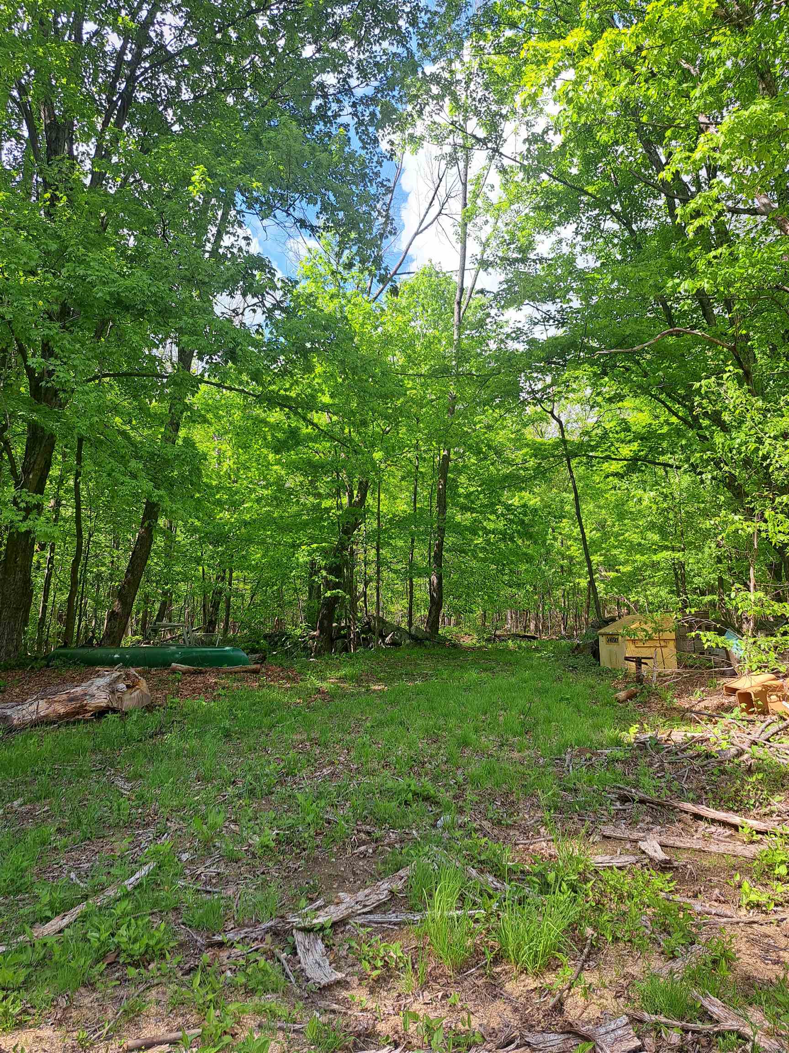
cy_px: 526
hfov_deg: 56.8
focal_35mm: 24
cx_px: 394
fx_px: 730
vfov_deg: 71.6
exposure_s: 1/362
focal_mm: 5.23
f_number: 1.8
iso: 50
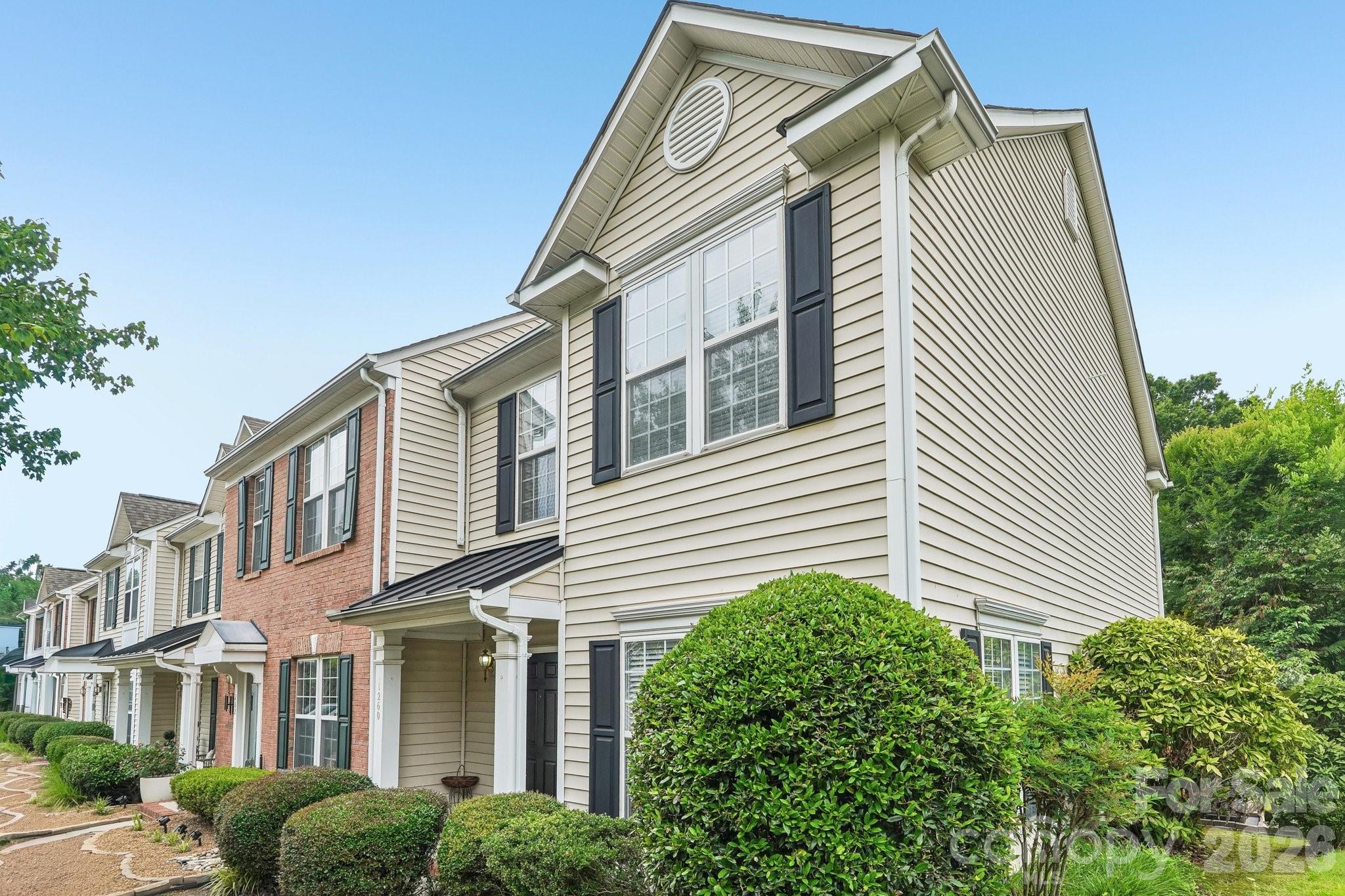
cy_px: 448
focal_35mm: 20
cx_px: 672
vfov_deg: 61.3
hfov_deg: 83.3
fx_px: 756
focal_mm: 13.5
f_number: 8
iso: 100
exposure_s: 1/45
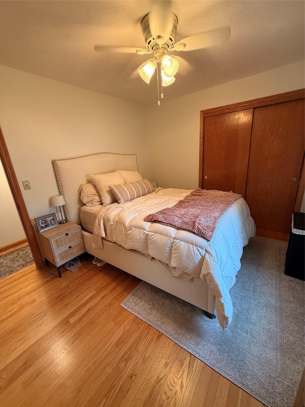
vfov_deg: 102.1
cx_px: 152
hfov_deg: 85.7
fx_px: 164
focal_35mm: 14
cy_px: 204
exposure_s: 1/60
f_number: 2.2
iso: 250
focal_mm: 2.22
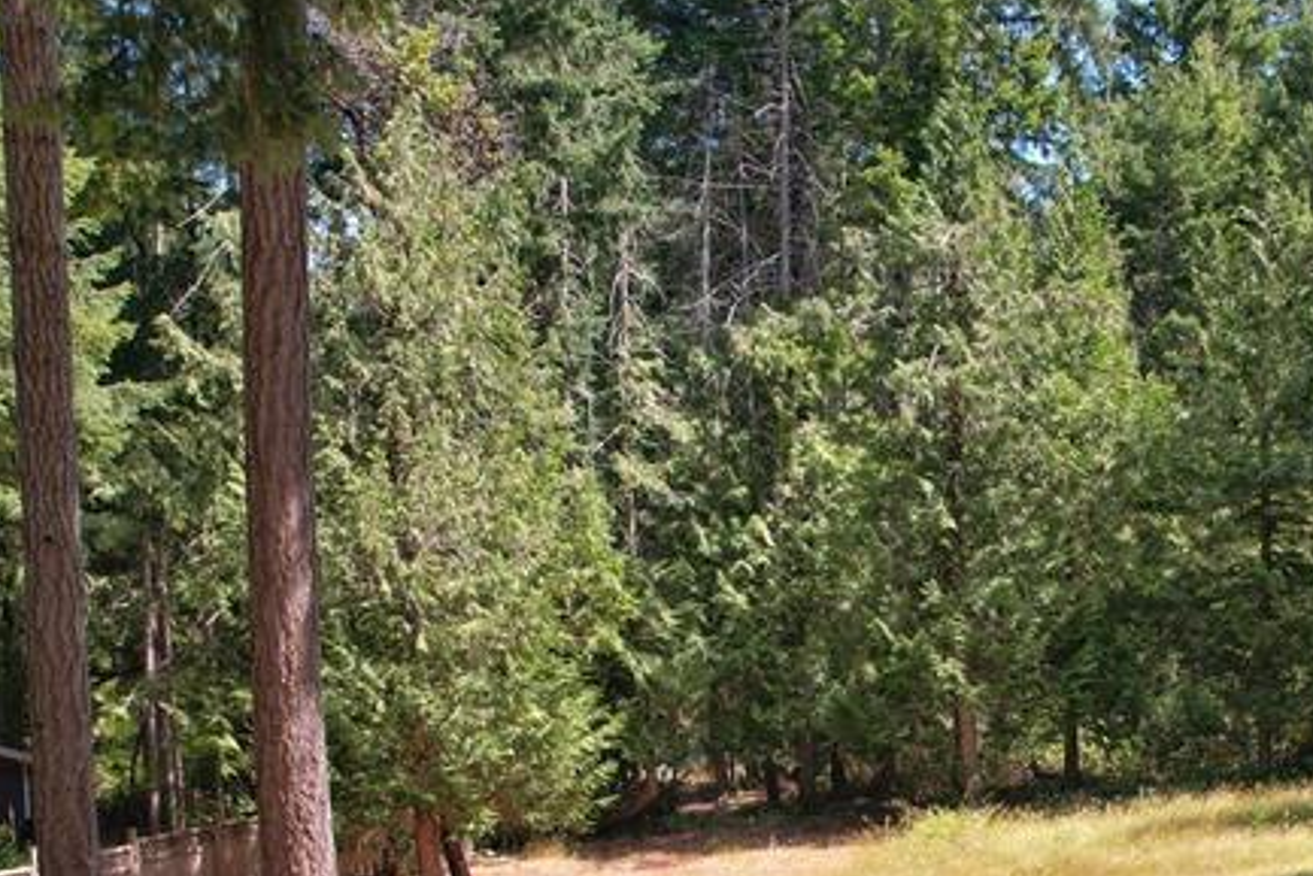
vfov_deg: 25.1
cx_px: 1155
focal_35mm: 52
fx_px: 1897
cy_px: 806
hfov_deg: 36.1
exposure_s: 1/40
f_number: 2.8
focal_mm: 8.38
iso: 100
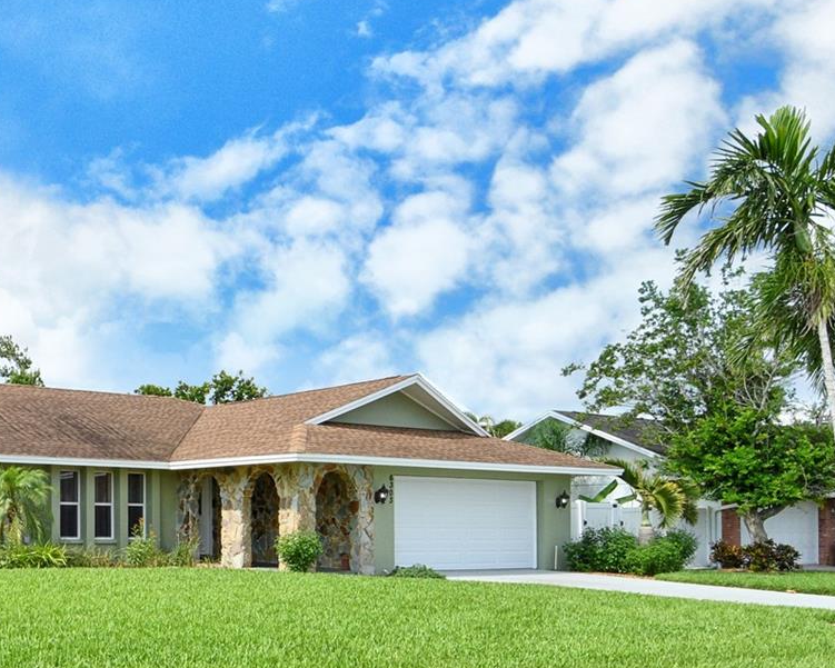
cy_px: 471
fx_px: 890
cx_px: 38
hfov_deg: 44.3
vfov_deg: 40.4
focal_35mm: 36
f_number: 18
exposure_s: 1/250
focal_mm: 12
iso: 640
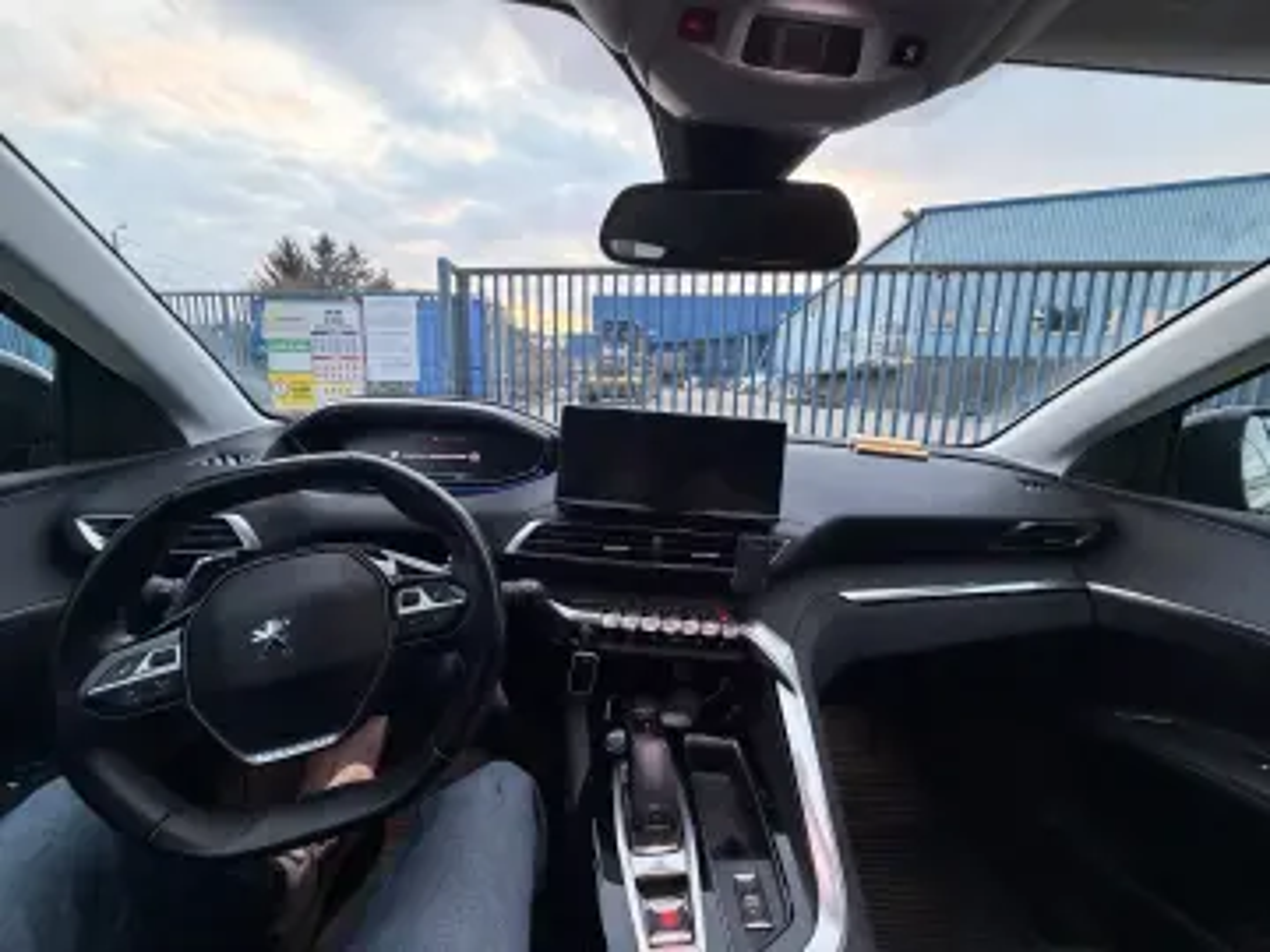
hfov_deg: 102.1
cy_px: 476
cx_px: 635
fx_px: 514
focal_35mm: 14
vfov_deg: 85.7
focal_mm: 2.22
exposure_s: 1/60
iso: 320
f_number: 2.2
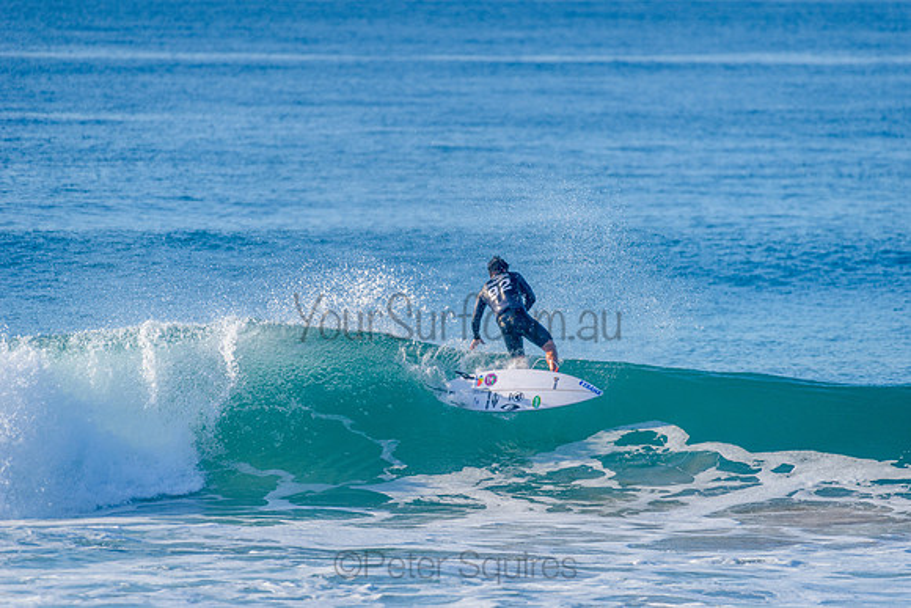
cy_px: 304
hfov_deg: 4.1
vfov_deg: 2.8
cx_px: 456
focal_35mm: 500
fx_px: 12658
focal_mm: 500
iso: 360
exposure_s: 1/2000
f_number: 5.6
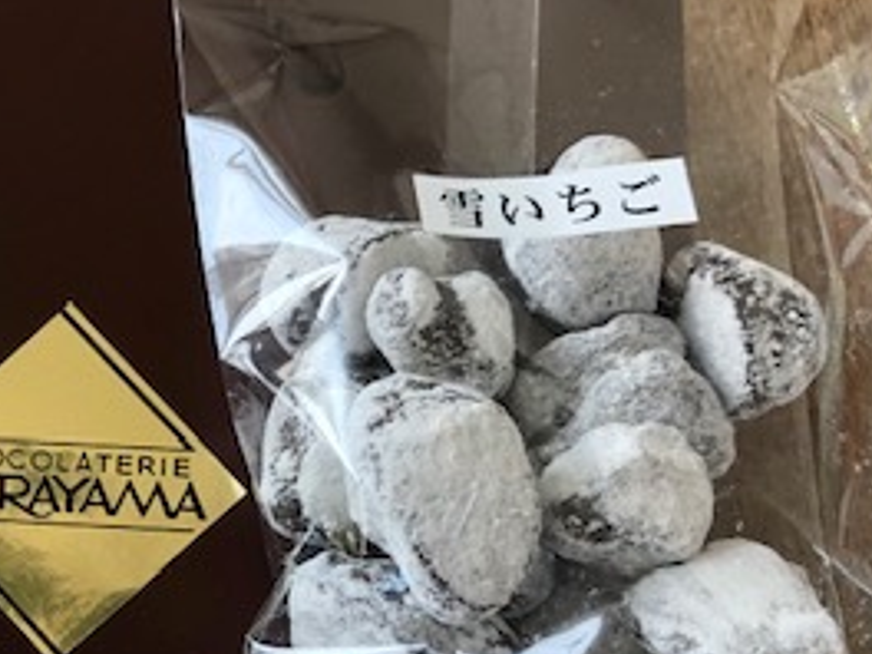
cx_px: -26
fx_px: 1713
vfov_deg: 21.5
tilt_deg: -67.2
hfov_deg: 26.8
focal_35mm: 68
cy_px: 439
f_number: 1.8
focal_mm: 4
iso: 32
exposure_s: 1/120
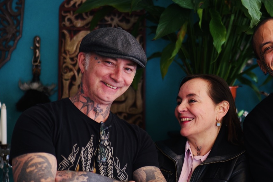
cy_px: 103
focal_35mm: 92
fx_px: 697
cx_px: 189
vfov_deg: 14.8
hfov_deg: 22.0
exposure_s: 1/60
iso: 250
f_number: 1.8
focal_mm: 50
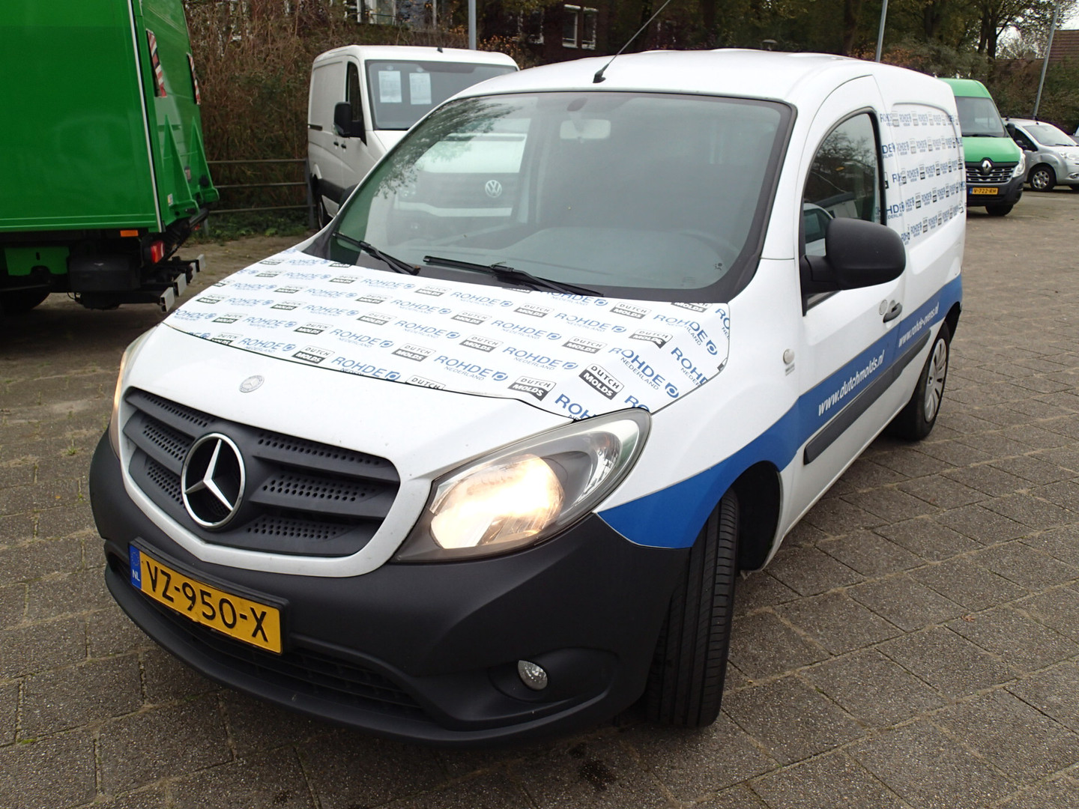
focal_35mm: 28
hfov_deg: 63.4
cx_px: 540
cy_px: 404
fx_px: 873
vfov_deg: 49.7
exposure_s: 1/250
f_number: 3.2
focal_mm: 5.14
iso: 100
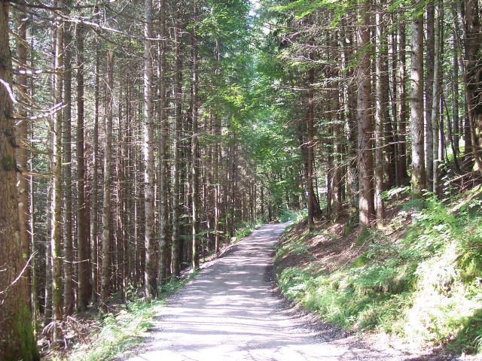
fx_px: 543
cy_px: 180
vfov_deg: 36.8
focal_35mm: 39
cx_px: 241
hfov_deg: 47.9
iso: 200
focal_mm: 8
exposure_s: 1/30
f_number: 3.4
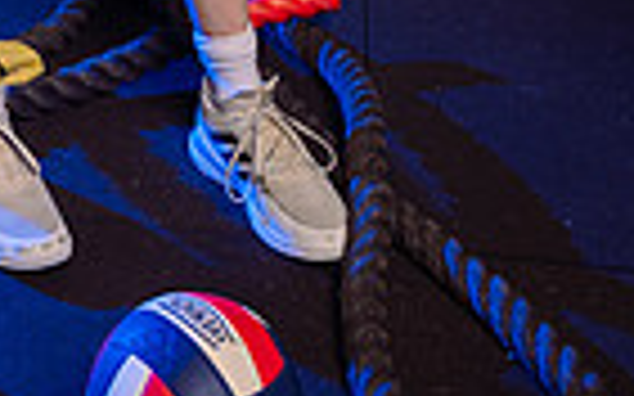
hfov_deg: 19.0
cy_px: -594
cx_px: 22
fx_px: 1848
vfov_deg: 10.4
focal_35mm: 107
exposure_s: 1/250
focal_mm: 33
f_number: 5
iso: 320
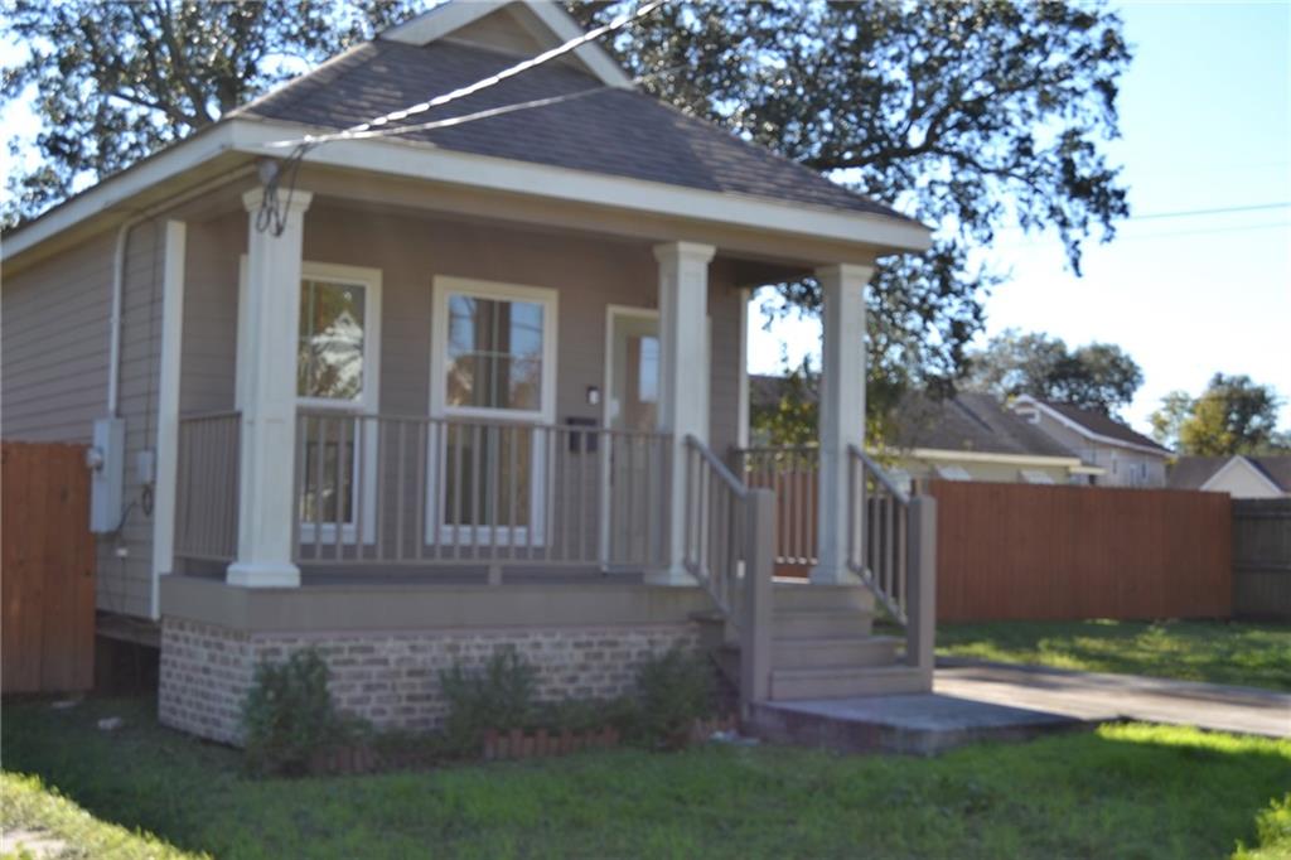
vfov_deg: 29.8
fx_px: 1613
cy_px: 430
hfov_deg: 43.6
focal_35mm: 45
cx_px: 646
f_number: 6.3
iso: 100
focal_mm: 30
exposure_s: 1/160
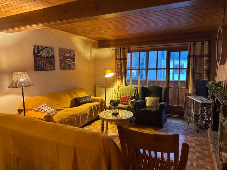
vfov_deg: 56.8
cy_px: 85
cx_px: 114
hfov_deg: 71.6
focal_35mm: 24
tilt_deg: -5.4
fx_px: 157
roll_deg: +1.1
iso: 800
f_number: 1.78
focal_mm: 6.86
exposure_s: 1/50
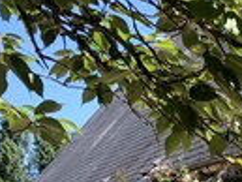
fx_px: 1064
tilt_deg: -1.6
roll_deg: -0.9
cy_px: 329
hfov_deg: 12.3
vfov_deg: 9.3
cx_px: 373
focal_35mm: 152
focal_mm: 3.99
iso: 20
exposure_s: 1/1200
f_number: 1.8
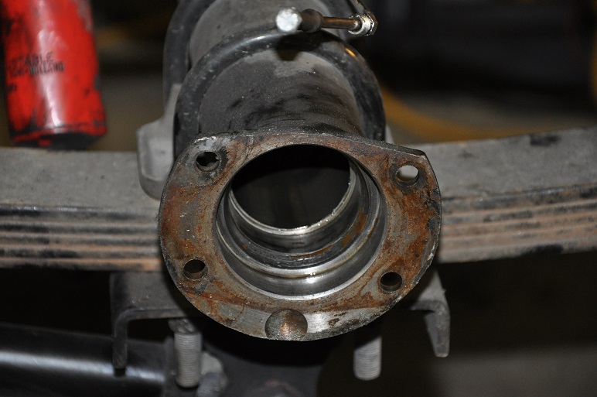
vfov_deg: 8.7
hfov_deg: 13.1
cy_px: 198
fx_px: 2609
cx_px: 298
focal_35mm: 158
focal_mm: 105
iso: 800
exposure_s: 1/60
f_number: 5.6
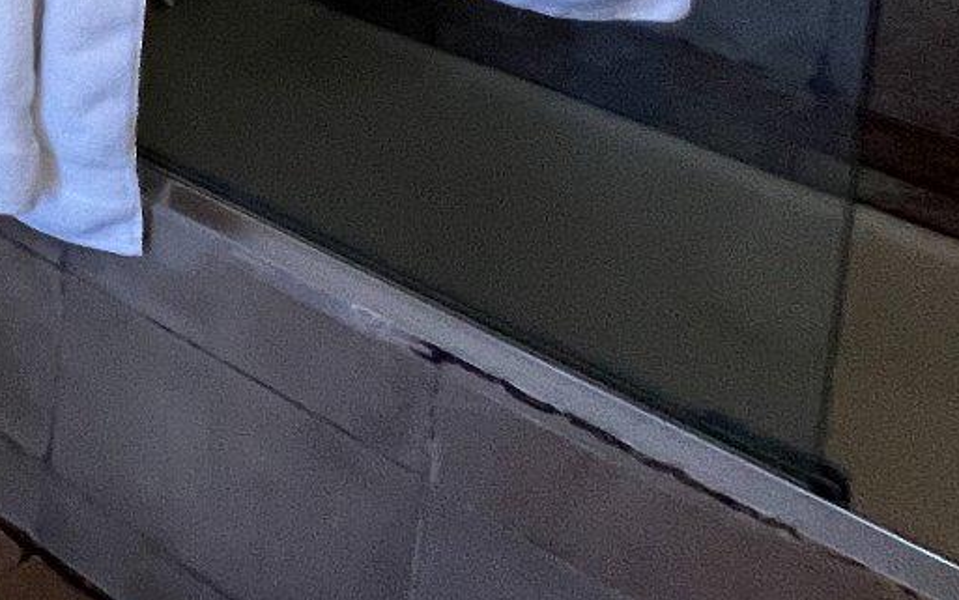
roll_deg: +0.1
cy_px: -609
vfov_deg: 17.1
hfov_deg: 20.9
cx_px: -849
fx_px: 1438
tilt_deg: -7.0
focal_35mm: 55
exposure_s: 1/120
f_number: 1.8
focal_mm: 1.57
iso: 200
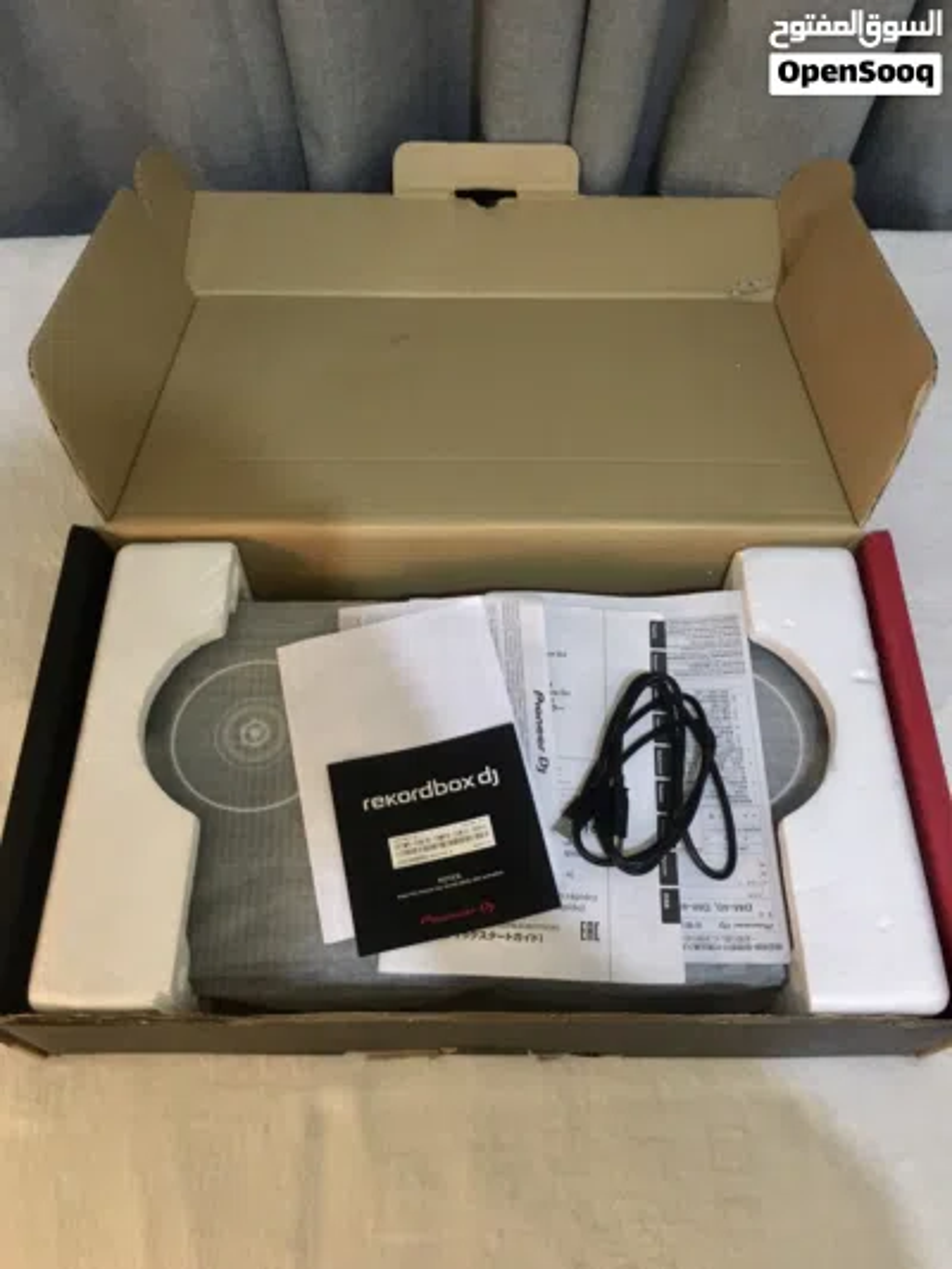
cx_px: 476
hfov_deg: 48.2
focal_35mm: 29
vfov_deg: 61.6
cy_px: 634
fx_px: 1063
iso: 400
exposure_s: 1/17
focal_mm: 4.15
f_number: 2.2
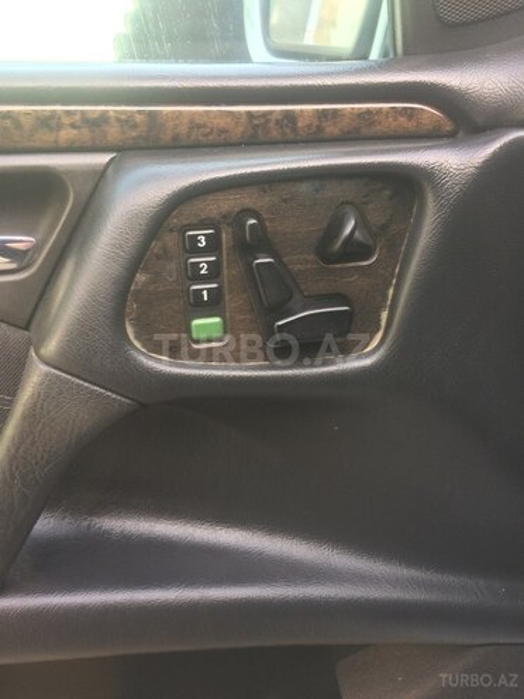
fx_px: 585
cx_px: 262
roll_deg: +2.7
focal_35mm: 29
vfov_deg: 61.7
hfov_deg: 48.2
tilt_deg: -22.8
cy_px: 350
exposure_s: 1/33
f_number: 2.2
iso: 50
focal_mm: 4.15
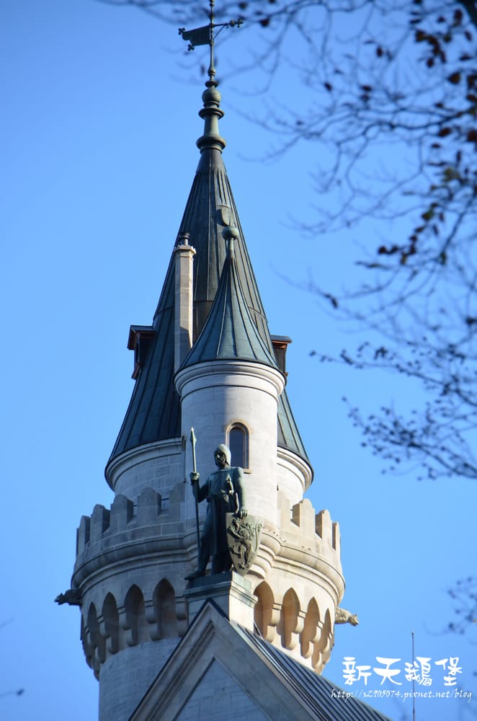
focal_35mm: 278
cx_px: 238
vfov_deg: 7.4
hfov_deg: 4.9
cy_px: 360
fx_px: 5542
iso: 500
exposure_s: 1/640
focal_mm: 185
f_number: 6
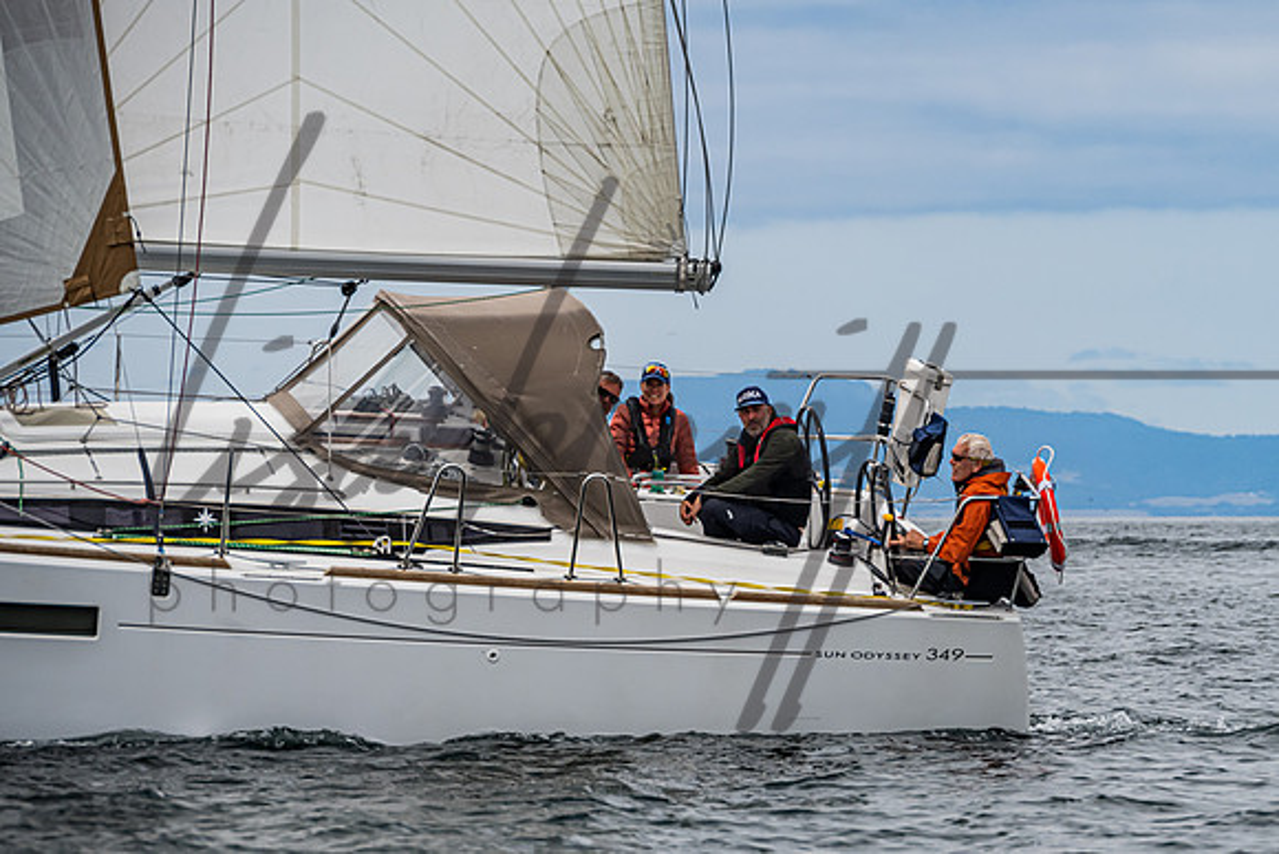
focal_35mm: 302
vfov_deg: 4.6
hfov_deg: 6.8
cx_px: 858
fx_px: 10724
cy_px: 450
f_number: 8
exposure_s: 1/3200
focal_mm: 220
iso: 640
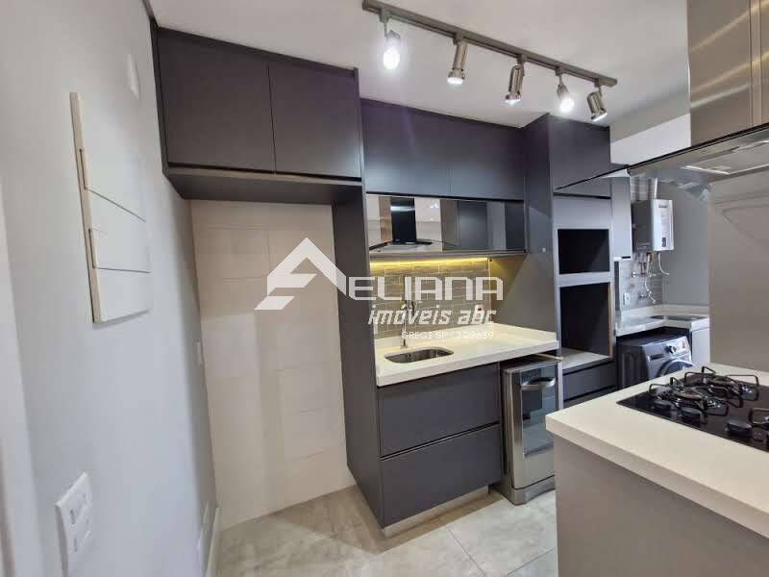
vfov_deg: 89.9
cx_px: 384
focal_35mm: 13
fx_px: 289
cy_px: 288
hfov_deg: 106.2
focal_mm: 1.74
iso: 125
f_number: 2.2
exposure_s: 1/60
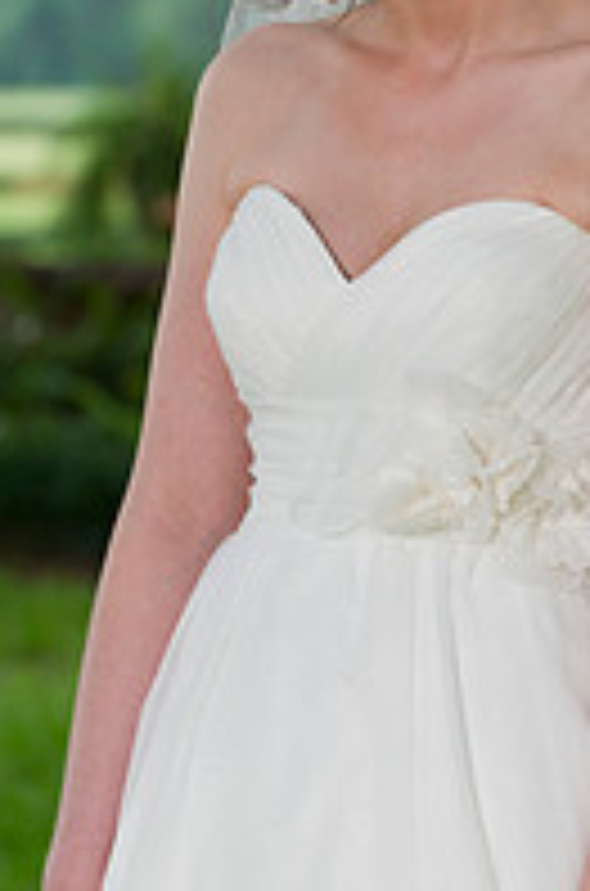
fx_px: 5906
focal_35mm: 239
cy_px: 428
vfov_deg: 8.6
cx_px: 399
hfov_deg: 5.7
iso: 500
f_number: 3.5
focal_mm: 105
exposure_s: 1/400
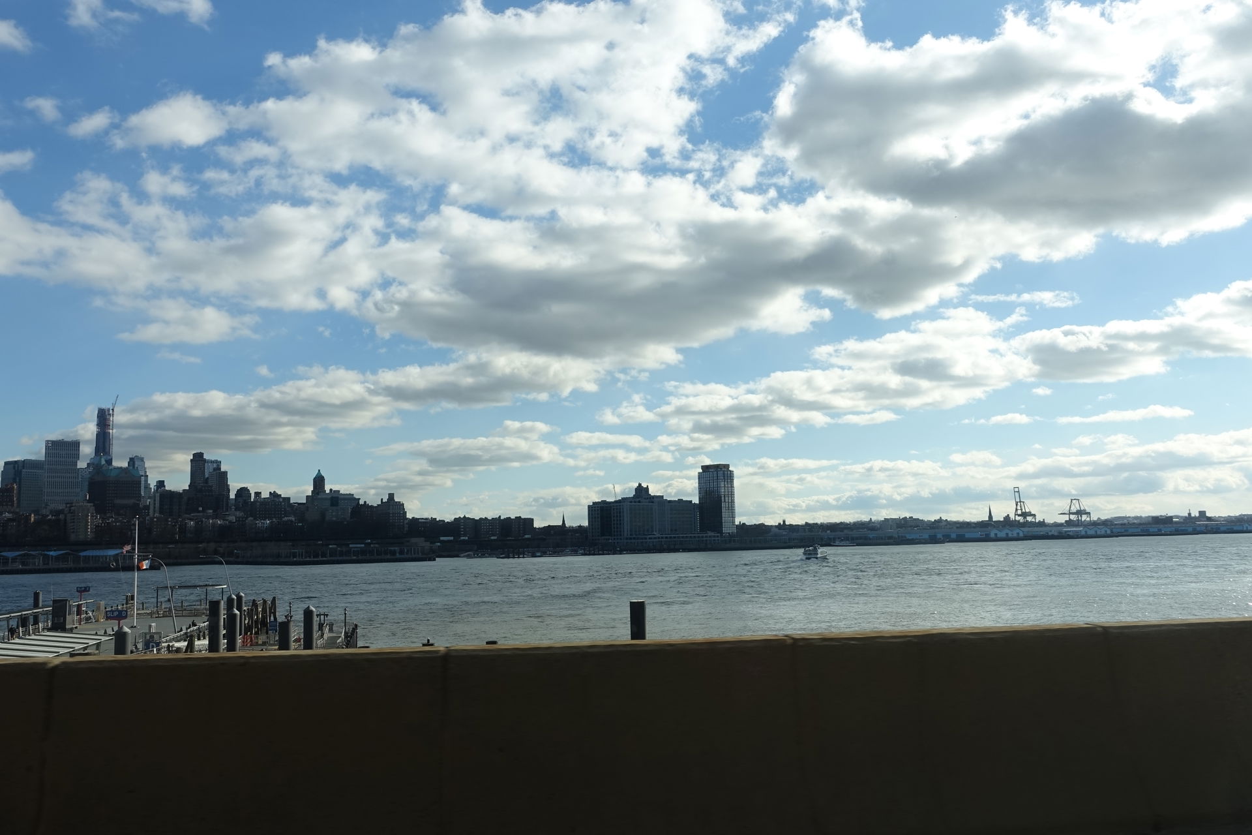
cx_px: 626
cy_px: 418
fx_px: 1078
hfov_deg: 60.3
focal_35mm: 31
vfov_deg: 42.3
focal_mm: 11.22
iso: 125
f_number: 5
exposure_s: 1/800
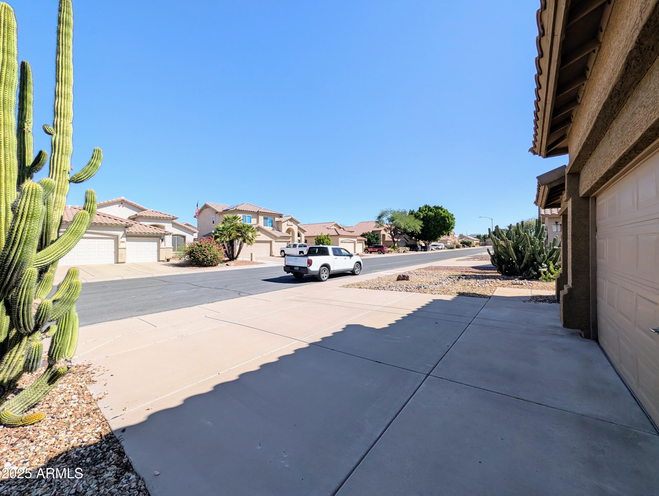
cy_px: 248
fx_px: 229
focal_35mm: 12
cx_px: 330
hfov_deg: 110.5
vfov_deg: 94.6
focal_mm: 2.02
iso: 56
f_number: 1.7
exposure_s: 1/3077
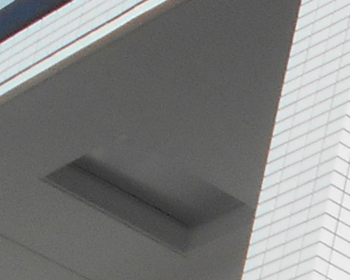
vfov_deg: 5.6
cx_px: 1044
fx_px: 2651
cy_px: 856
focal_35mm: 256
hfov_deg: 6.8
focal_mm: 5.8
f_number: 3.6
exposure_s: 1/800
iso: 80
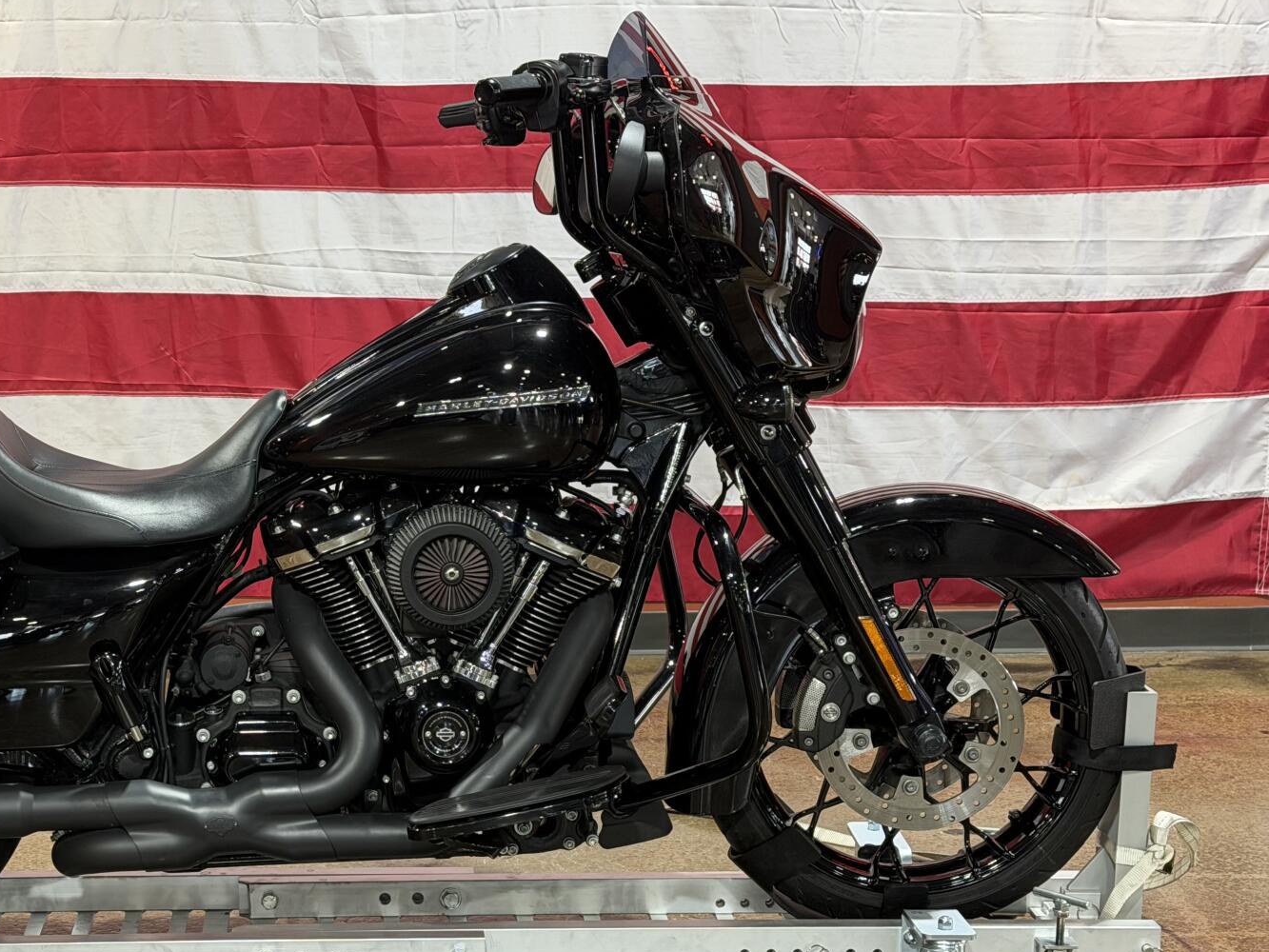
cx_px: 347
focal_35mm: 72
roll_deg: +0.6
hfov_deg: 26.7
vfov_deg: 20.4
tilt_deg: -10.2
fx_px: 2640
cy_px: 566
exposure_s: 1/60
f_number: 1.78
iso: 80
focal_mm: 6.76
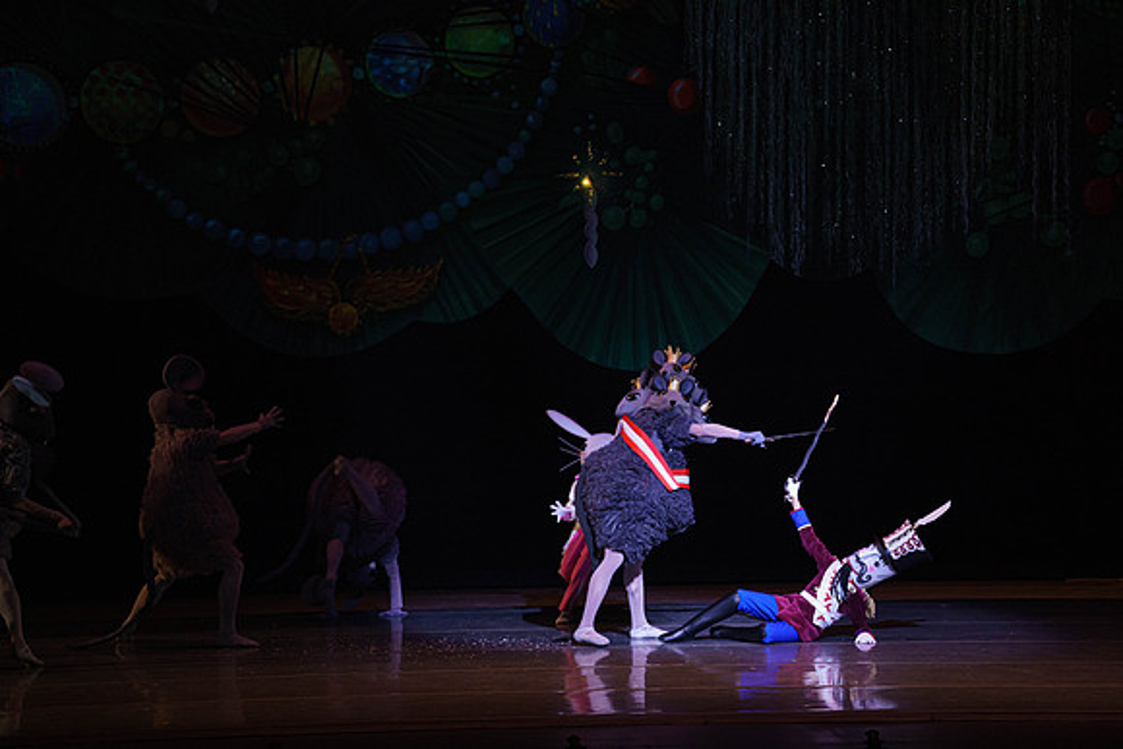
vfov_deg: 6.9
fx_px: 6240
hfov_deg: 10.3
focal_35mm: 200
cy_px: 374
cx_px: 562
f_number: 7.1
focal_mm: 200
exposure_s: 1/320
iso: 5000
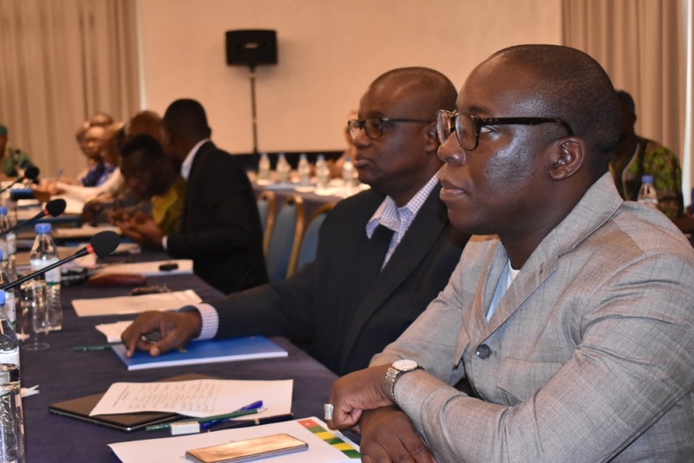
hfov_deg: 33.4
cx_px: 347
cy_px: 232
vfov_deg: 22.6
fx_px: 1157
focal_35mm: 60
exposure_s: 1/60
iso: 2800
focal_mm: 40
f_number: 4.8
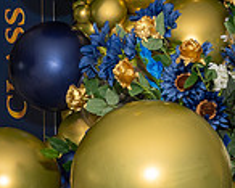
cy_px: 81
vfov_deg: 11.0
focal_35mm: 141
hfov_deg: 13.7
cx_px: 121
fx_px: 981
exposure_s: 1/250
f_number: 8
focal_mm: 31.5
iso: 640
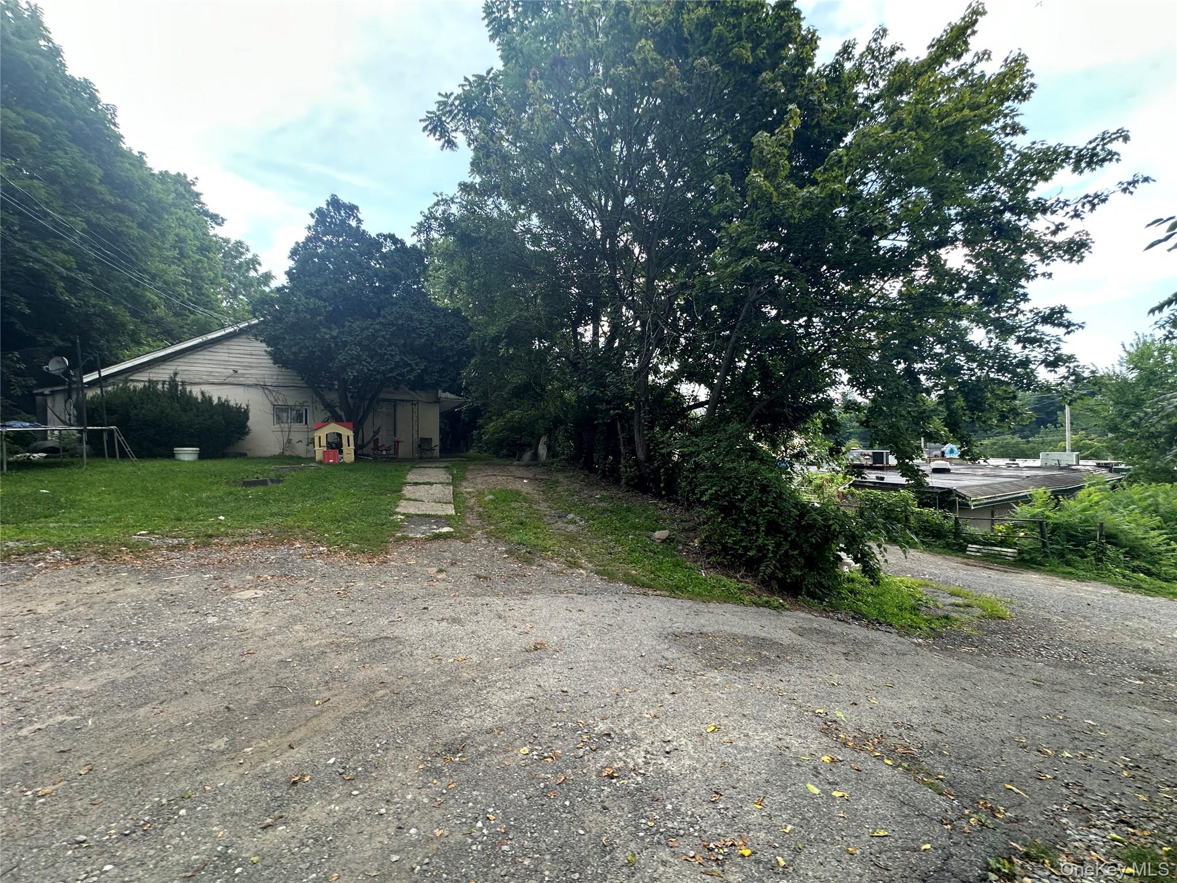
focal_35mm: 14
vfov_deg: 85.7
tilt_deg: -0.1
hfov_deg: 102.1
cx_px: 588
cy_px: 442
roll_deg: -0.6
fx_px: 476
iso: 80
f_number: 2.2
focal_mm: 2.22
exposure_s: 1/99
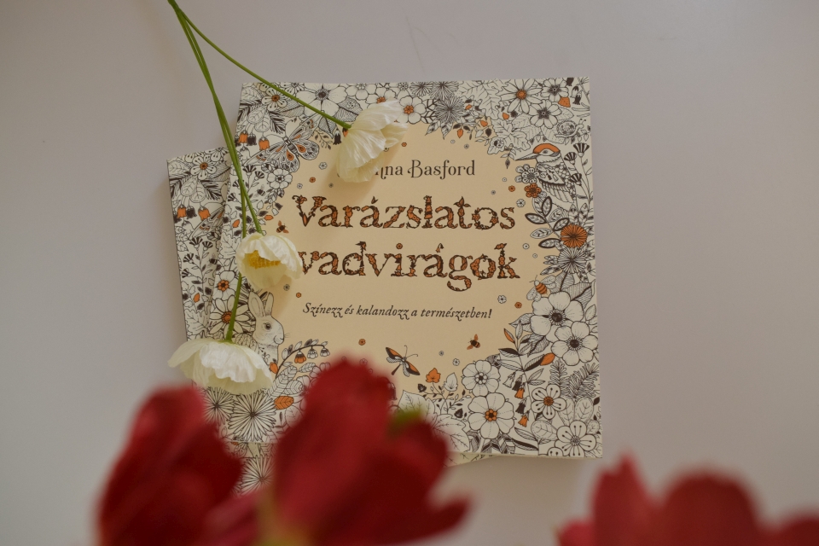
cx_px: 410
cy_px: 273
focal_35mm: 27
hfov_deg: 67.4
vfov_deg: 47.9
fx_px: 614
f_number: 6.3
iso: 800
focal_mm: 18
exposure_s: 1/100
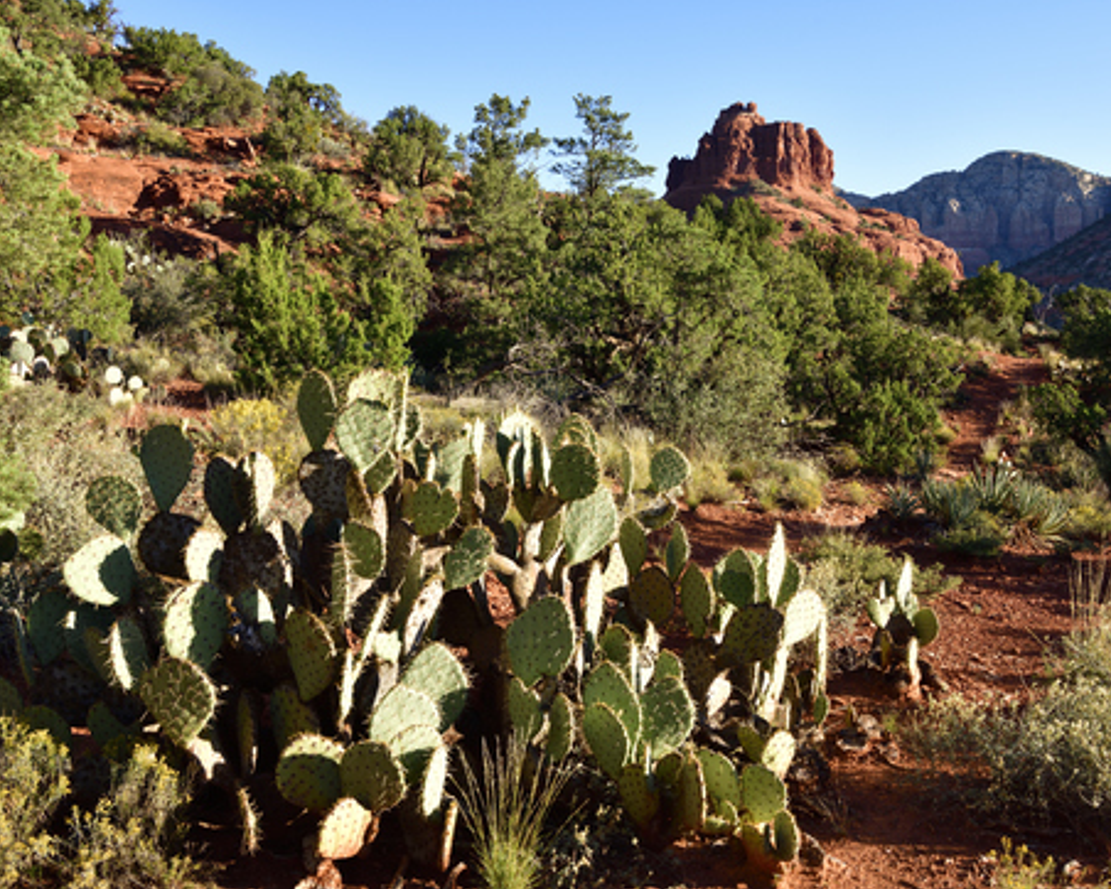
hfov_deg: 50.1
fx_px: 1184
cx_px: 644
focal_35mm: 36
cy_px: 441
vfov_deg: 41.2
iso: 72
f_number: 11
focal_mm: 31
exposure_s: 1/30
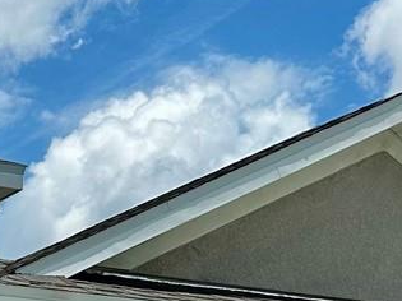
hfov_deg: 14.9
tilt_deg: +2.0
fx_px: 1416
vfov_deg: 11.0
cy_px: 606
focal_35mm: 122
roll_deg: -0.1
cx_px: -220
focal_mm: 6.86
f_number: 1.78
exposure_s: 1/7042
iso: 80
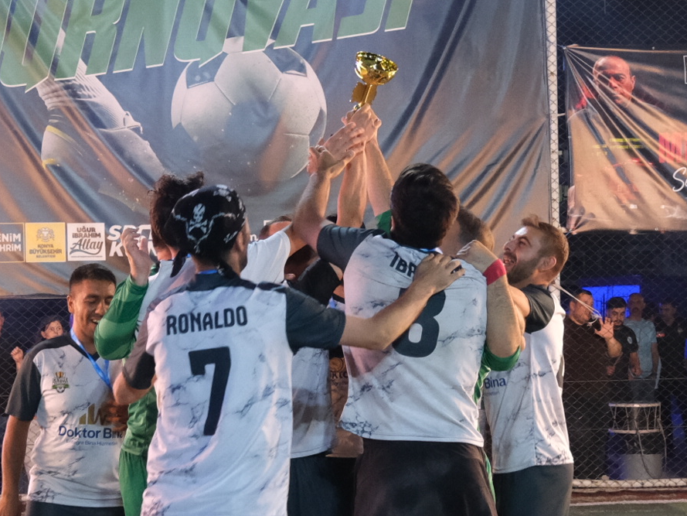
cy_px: 354
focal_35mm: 81
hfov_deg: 24.1
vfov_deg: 18.2
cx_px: 288
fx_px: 1608
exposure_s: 1/200
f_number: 2.8
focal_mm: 16
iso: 5000
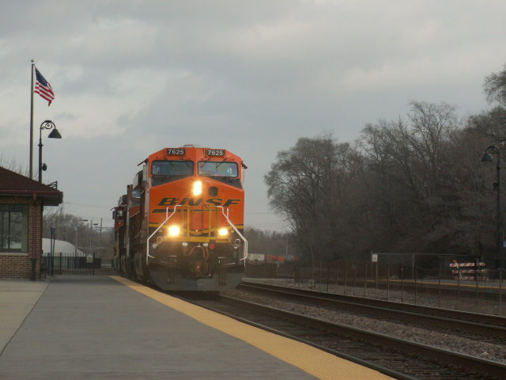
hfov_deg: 15.2
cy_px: 190
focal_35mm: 130
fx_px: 1900
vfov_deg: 11.4
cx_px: 253
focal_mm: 21.27
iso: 50
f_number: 5
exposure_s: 1/250
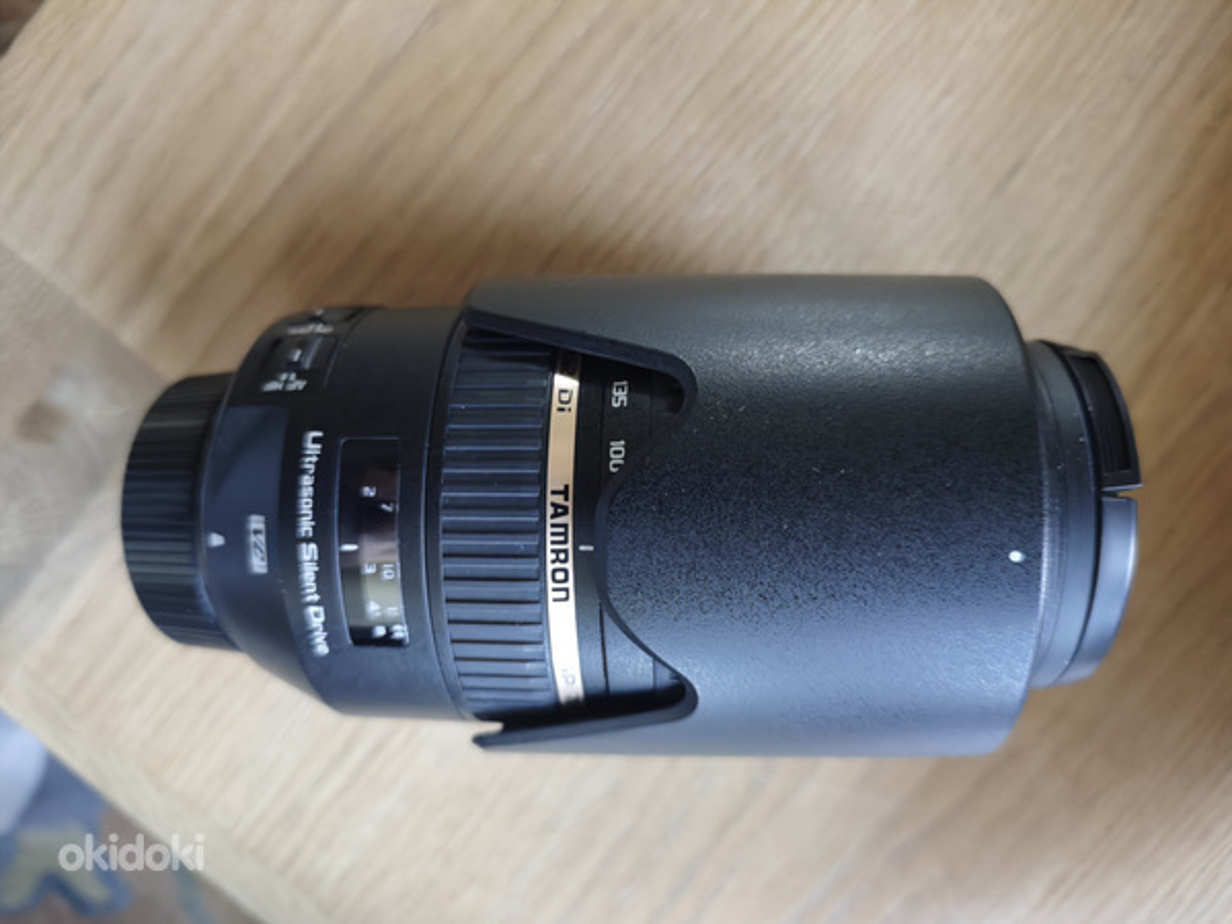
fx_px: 819
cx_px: 616
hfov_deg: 73.9
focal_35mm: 23
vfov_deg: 58.9
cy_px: 462
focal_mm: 6.55
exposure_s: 1/233
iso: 6400
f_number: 1.6
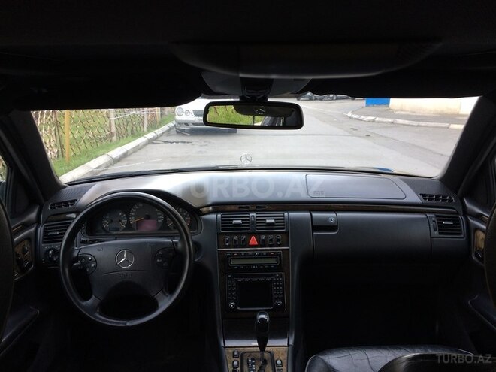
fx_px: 416
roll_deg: +0.0
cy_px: 186
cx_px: 248
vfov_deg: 48.2
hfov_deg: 61.7
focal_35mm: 29
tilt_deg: -10.8
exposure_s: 1/118
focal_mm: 4.15
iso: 32
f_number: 2.2
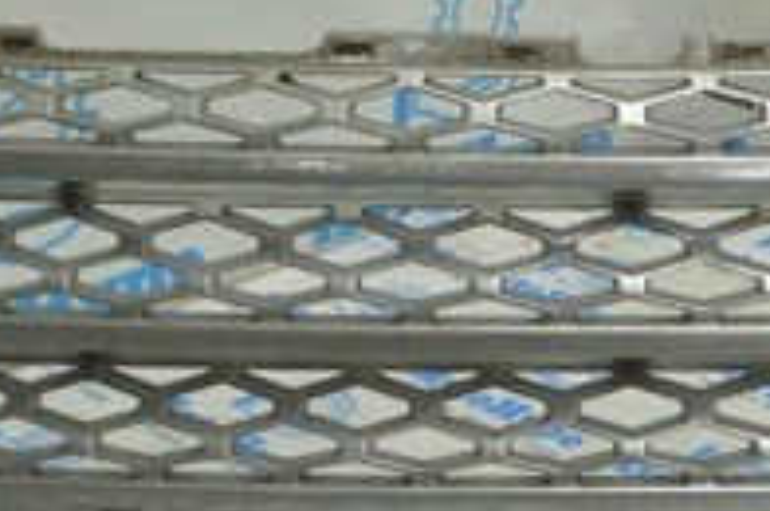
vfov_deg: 15.4
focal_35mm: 88
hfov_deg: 22.8
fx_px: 1879
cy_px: 411
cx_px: 644
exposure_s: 1/25
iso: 400
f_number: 5.6
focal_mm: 18
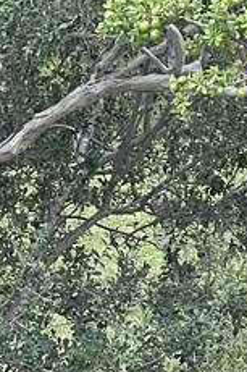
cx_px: 323
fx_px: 5174
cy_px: -91
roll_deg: +0.6
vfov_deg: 4.1
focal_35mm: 502
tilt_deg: -12.4
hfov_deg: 2.7
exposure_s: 1/108
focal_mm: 9
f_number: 2.8
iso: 32
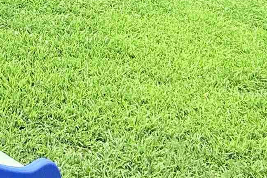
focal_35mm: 69
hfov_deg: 26.7
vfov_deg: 16.5
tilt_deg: -2.8
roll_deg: +1.2
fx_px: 512
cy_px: -144
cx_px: -33
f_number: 2.2
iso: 64
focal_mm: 2.22
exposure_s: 1/631
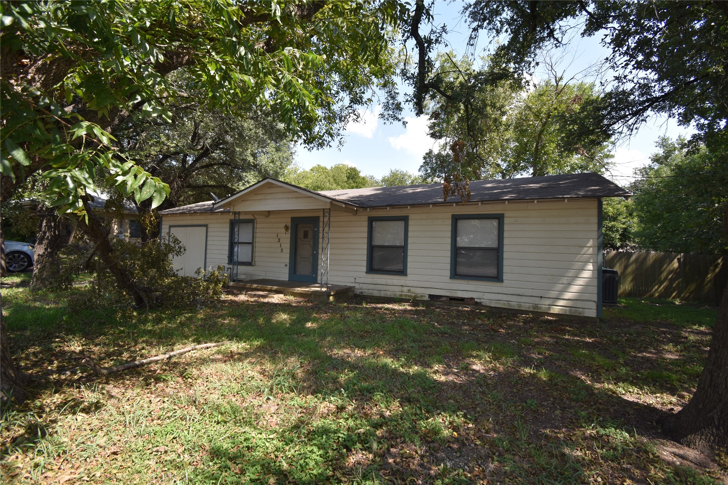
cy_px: 242
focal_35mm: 15
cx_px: 364
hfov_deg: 100.4
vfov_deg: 77.3
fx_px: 303
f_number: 5.6
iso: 100
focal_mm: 10
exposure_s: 1/200
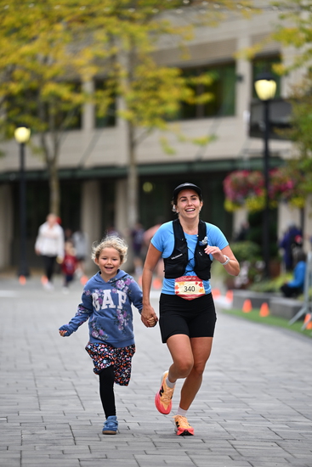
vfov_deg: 10.3
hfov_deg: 6.9
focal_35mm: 200
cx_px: 156
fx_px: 2598
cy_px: 234
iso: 640
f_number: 2.8
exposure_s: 1/2000
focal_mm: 200
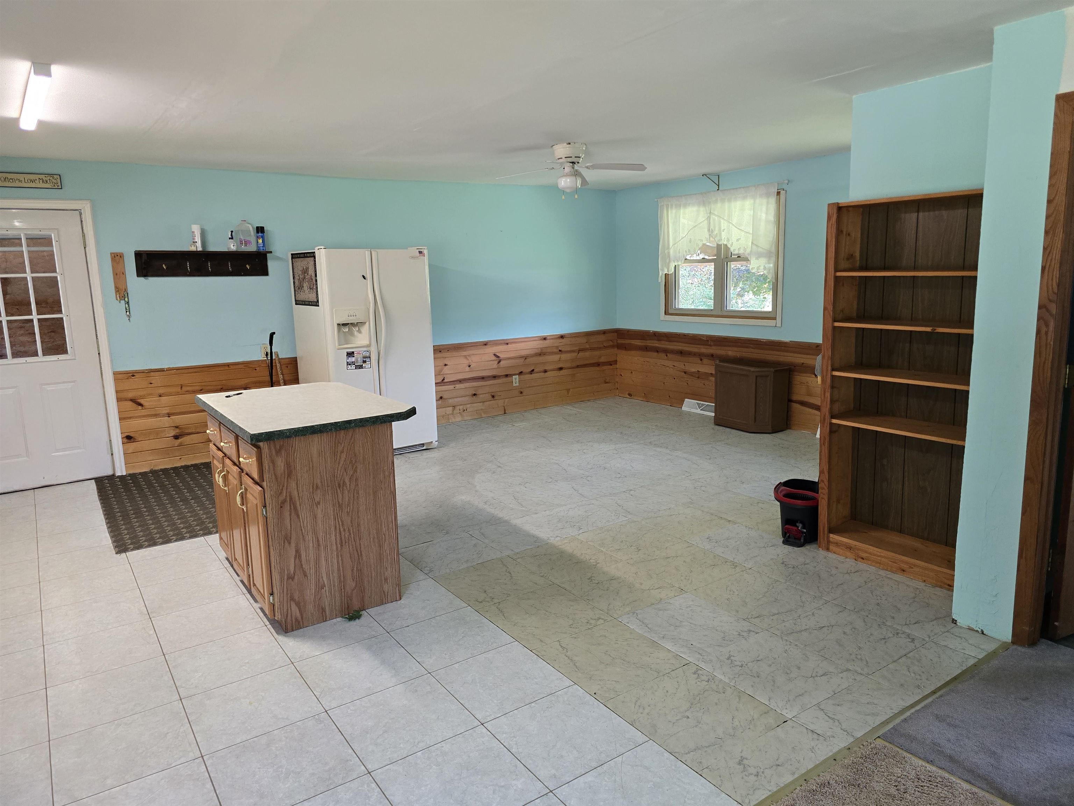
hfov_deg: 73.9
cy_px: 403
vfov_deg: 58.9
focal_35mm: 23
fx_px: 714
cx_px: 537
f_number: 1.7
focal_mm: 6.3
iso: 500
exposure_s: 1/120
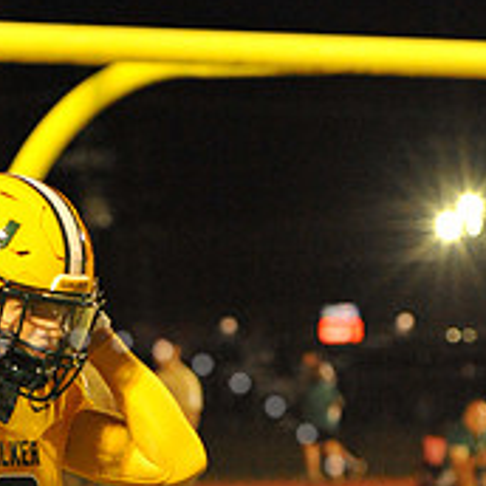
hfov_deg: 4.5
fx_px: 6131
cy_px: 667
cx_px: 73
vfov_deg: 4.5
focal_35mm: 386
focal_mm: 135
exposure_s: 1/200
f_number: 5.6
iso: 6400
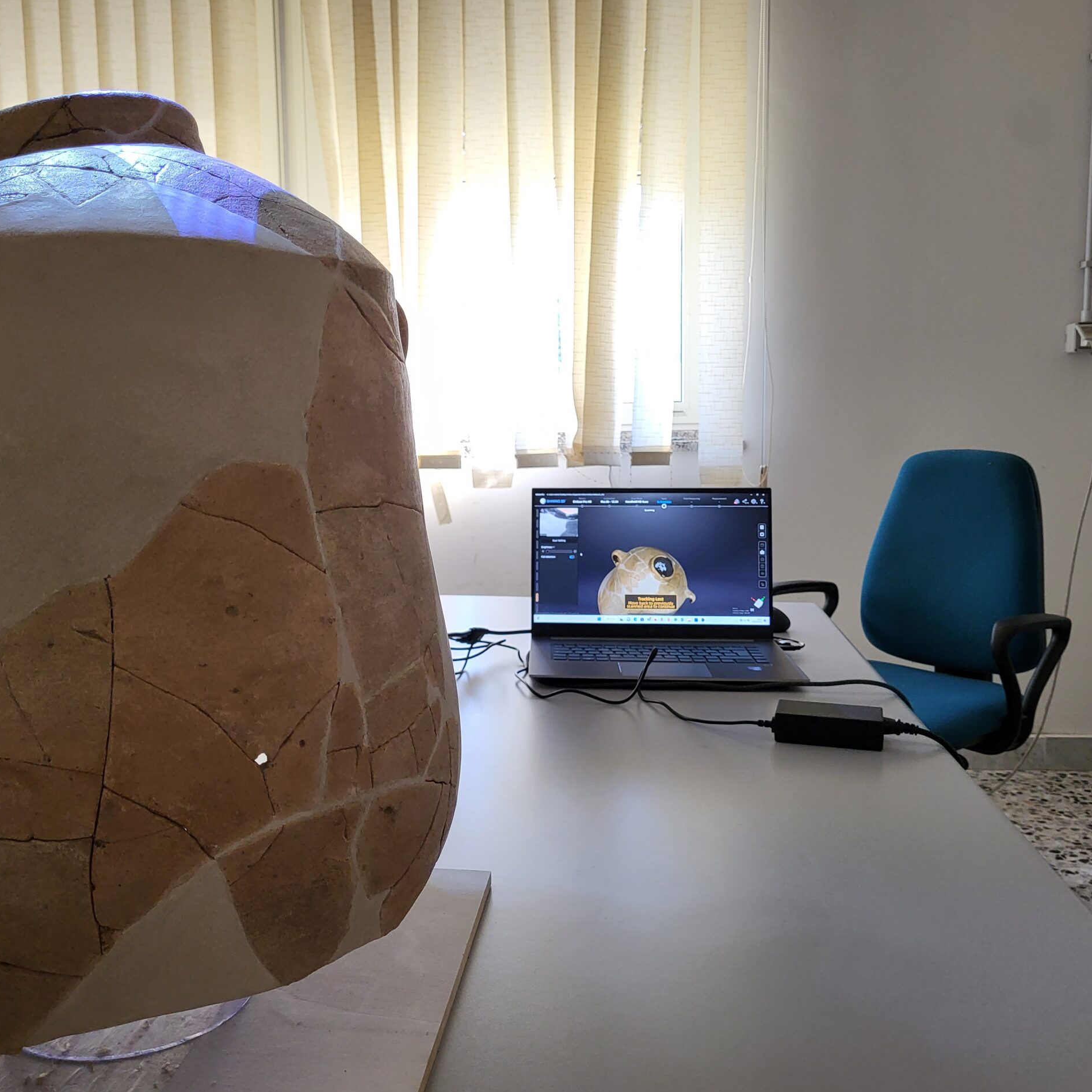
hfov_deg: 52.4
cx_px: 484
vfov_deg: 52.5
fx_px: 1106
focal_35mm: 31
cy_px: 542
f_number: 1.8
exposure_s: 1/100
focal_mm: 5.4
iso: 200
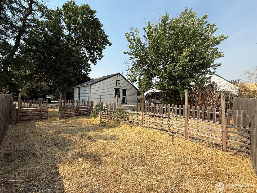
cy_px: 96
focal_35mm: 14
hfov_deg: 102.1
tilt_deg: +1.0
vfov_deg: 85.7
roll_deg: -2.6
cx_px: 128
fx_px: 104
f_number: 2.2
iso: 50
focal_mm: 2.22
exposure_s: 1/2165
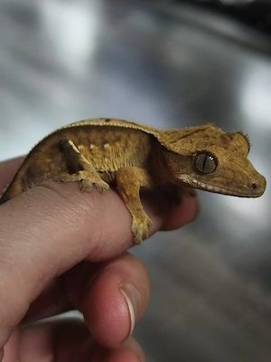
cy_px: 181
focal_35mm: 46
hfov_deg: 31.5
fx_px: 480
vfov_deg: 41.2
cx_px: 136
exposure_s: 1/50.3
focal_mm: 6.06
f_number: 1.7
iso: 320
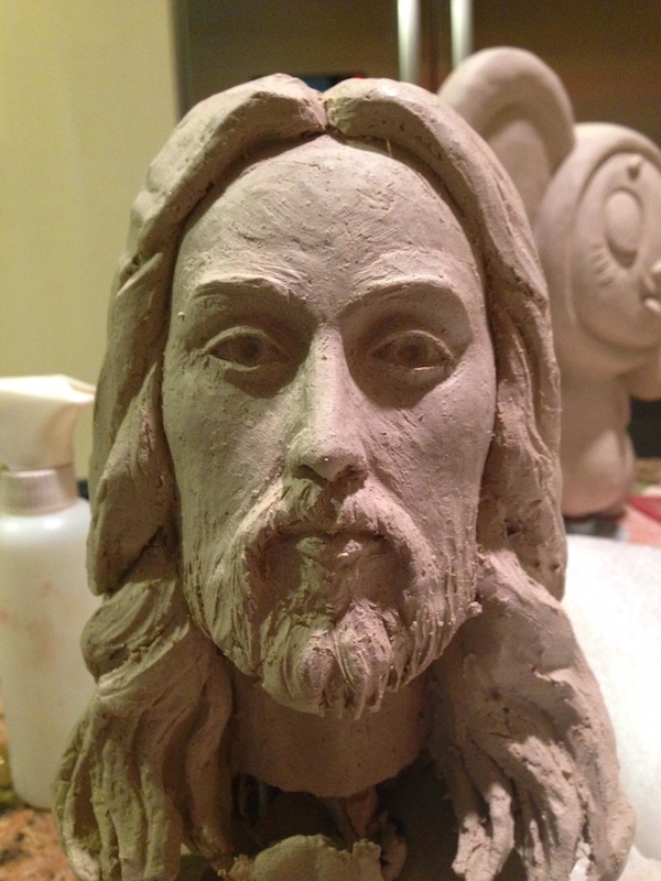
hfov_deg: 42.9
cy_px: 440
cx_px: 330
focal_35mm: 33
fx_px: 840
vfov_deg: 55.4
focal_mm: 4.13
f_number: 2.4
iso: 400
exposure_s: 1/17
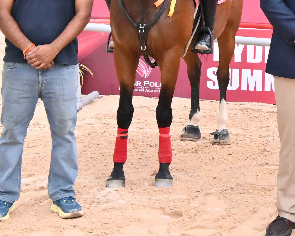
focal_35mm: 100
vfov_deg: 15.1
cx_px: 435
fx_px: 873
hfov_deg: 17.4
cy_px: -12
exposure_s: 1/350
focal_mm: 22
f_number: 5.6
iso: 1100
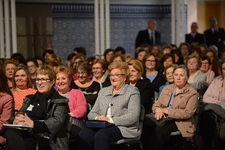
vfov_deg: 10.6
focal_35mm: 130
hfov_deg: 15.8
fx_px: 813
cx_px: 112
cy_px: 75
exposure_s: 1/80
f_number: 2.8
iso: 2500
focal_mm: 130
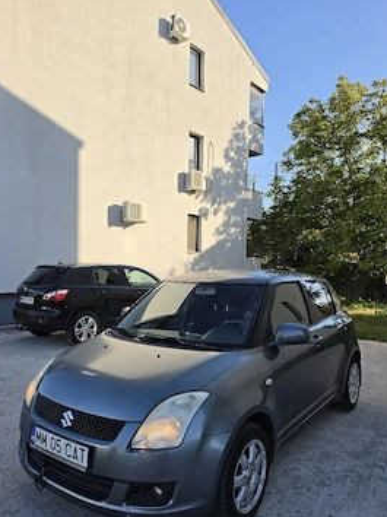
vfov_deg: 67.1
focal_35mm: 26
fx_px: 388
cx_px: 181
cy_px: 288
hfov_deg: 53.0
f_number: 1.4
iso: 64
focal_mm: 6.5
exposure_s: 1/10000
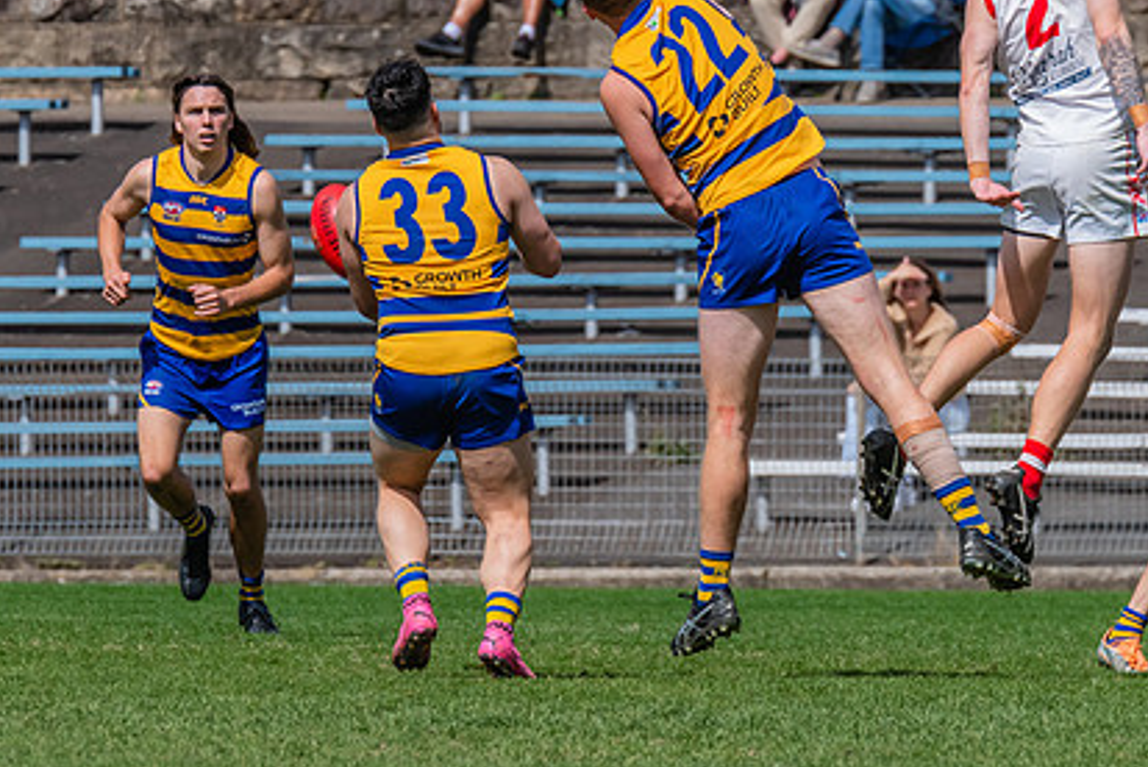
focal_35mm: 749
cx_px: 848
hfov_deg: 2.8
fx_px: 23901
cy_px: 202
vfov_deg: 1.8
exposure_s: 1/1600
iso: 800
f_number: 10
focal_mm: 420
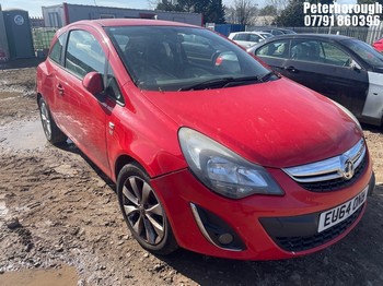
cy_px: 143
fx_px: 287
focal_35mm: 26
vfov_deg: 53.0
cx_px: 192
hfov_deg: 67.3
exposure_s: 1/1531
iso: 32
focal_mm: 4.2
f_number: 1.6
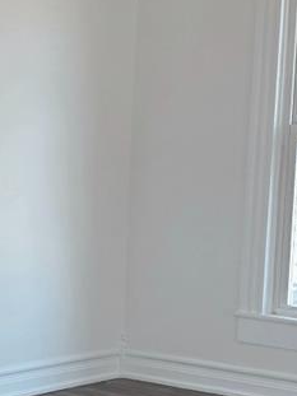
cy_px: 275
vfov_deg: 17.7
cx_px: -18
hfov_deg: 13.1
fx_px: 1271
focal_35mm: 111
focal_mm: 6.3
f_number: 1.7
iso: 64
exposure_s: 1/120
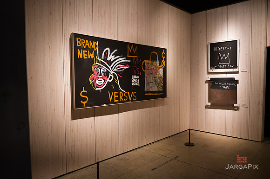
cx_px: 135
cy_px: 90
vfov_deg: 47.9
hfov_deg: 67.4
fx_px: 202
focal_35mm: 27
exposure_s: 1/500
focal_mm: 27
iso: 3200
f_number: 3.2
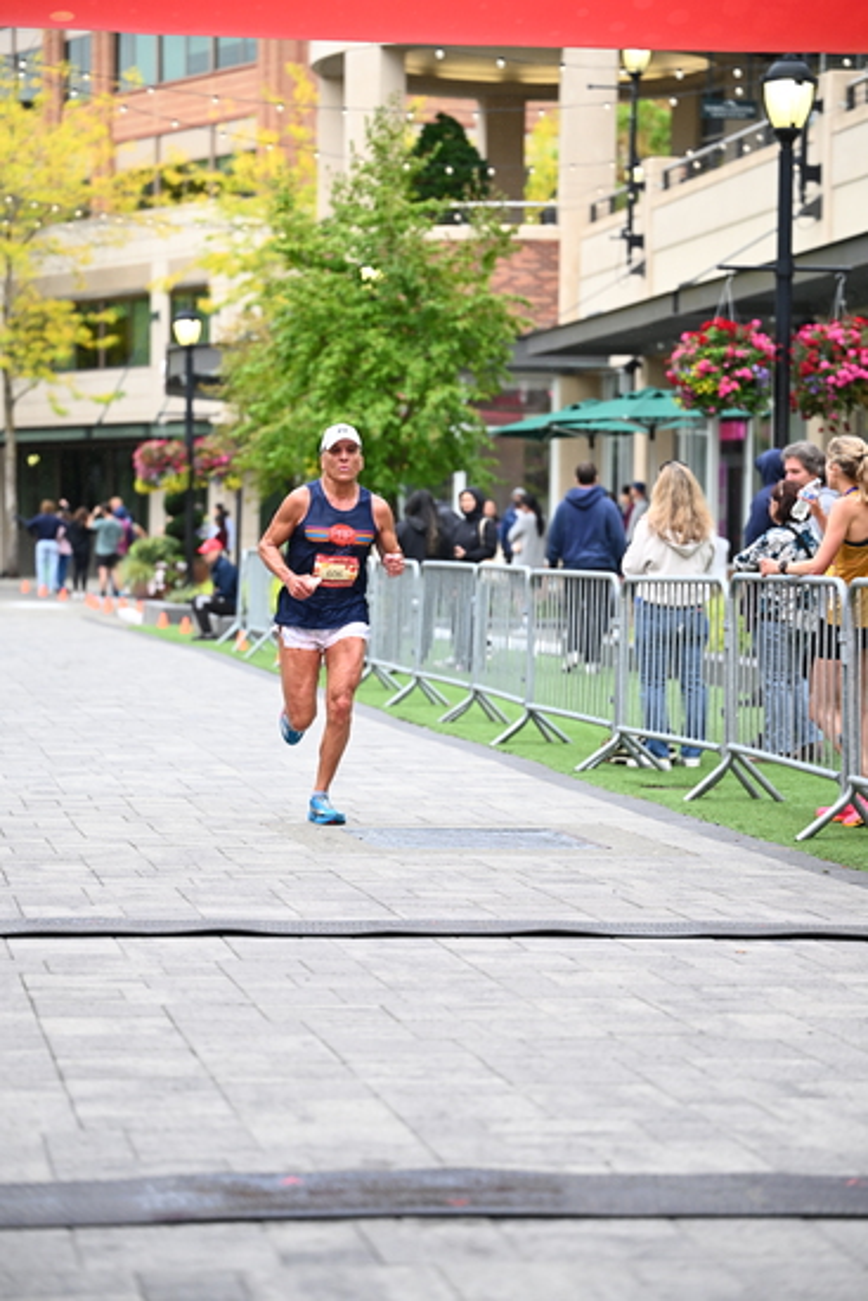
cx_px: 434
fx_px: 3397
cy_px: 650
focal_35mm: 94
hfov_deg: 14.6
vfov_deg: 21.7
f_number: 2.8
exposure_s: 1/1600
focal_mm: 94
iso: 1250
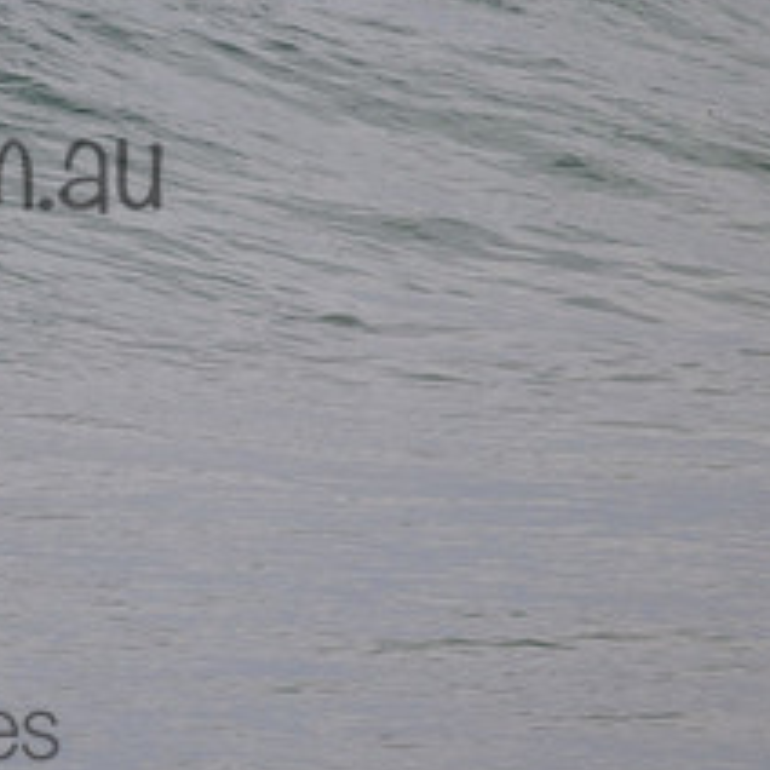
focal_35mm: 1630
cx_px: -222
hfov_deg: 1.1
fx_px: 41021
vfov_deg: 1.1
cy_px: 125
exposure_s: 1/1600
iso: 1250
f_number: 11
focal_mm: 700
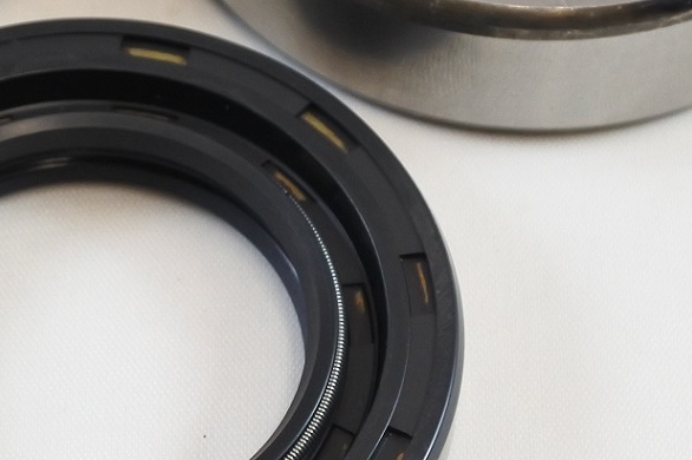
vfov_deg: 8.6
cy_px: 51
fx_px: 3035
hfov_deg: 12.8
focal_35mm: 158
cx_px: -36
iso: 500
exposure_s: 1/125
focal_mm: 18.4
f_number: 4.5
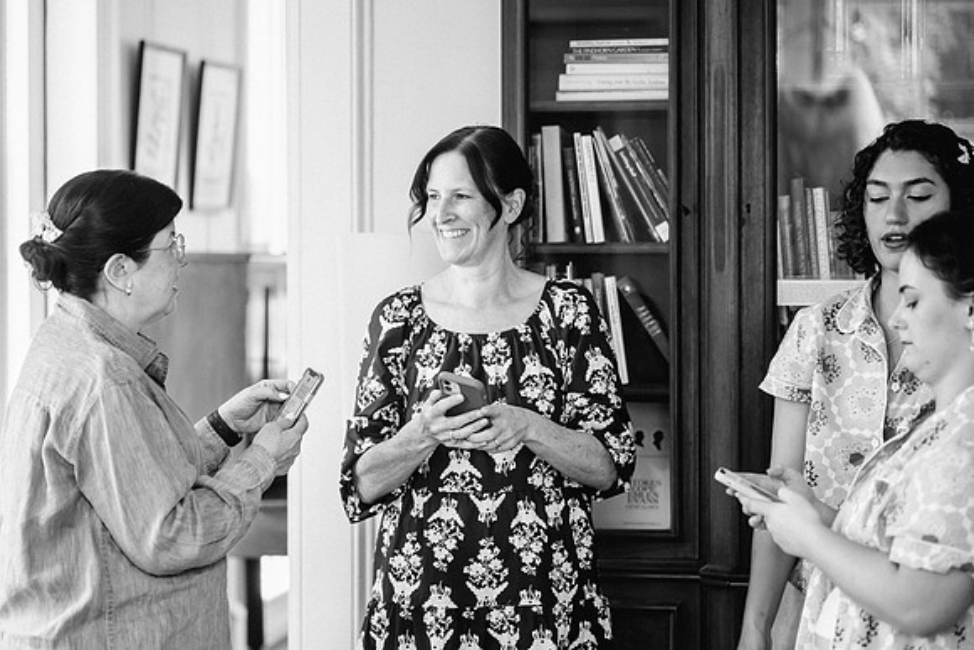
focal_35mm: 90
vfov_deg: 15.2
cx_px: 487
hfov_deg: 22.6
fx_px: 2439
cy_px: 325
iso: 800
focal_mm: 90
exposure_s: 1/60
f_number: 3.2
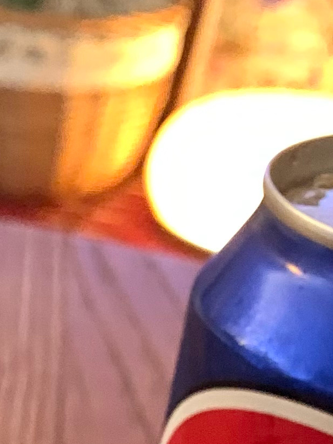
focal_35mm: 128
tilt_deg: -41.7
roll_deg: -4.2
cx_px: -240
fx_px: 1642
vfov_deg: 12.8
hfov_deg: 10.9
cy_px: 981
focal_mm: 4.25
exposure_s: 1/25
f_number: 1.8
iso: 400
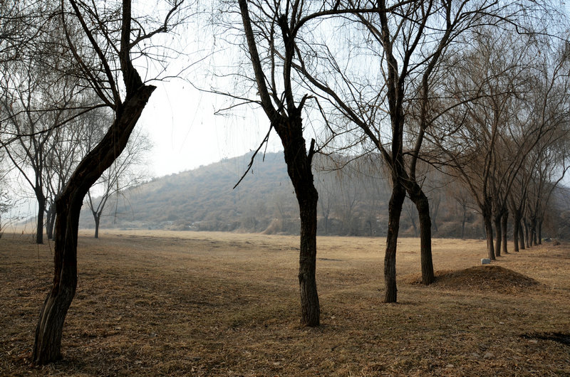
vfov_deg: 47.7
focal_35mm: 27
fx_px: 427
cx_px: 285
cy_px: 188
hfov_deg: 67.5
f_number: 11
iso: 100
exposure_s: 1/60
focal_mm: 18
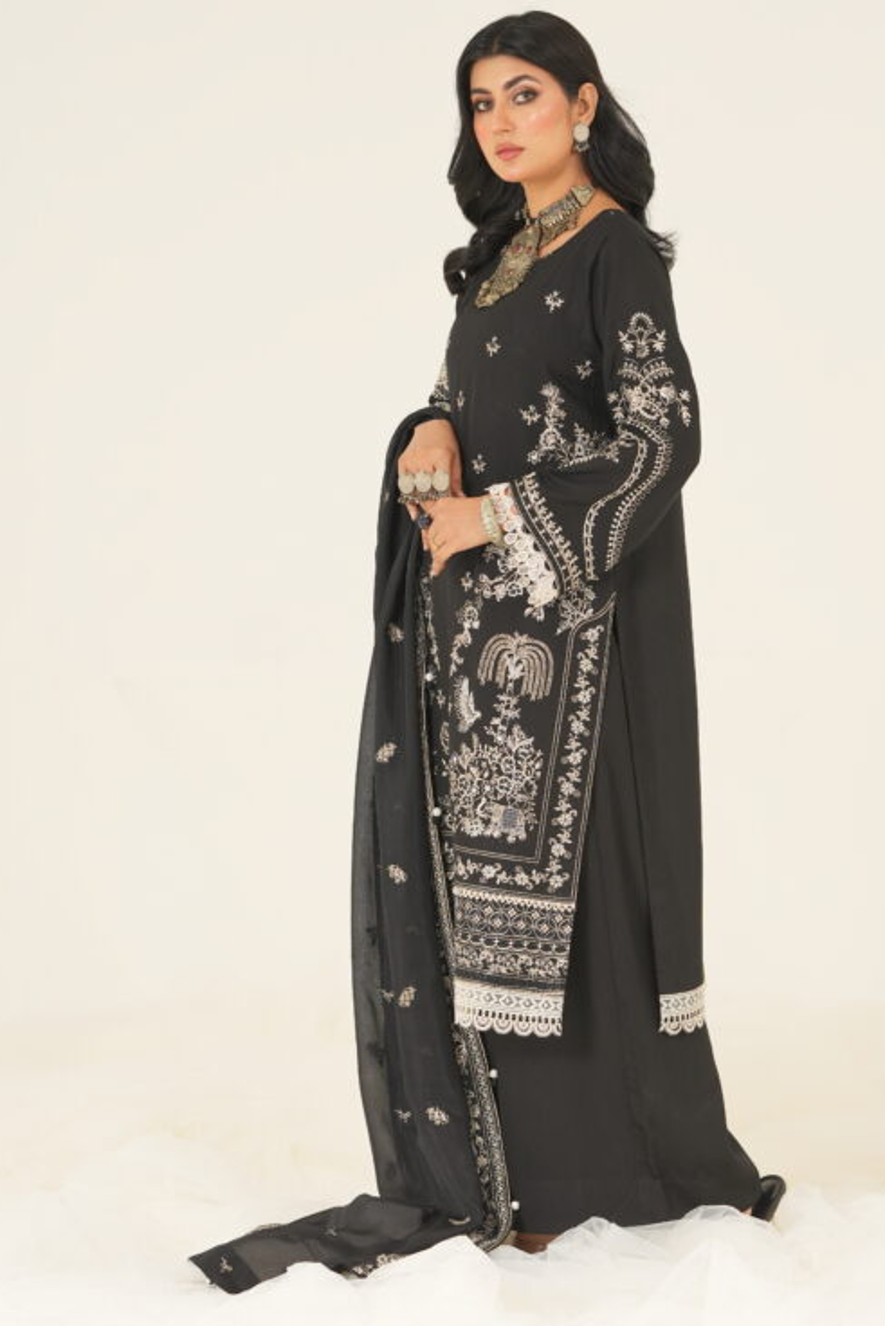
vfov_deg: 14.1
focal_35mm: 146
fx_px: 5381
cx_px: 560
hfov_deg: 9.4
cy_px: 589
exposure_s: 1/250
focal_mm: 105
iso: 200
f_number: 5
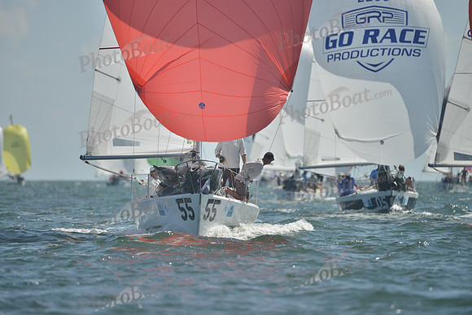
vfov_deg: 3.4
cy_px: 158
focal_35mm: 400
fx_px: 5245
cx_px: 236
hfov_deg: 5.2
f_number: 4.5
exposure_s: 1/2500
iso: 200
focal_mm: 400
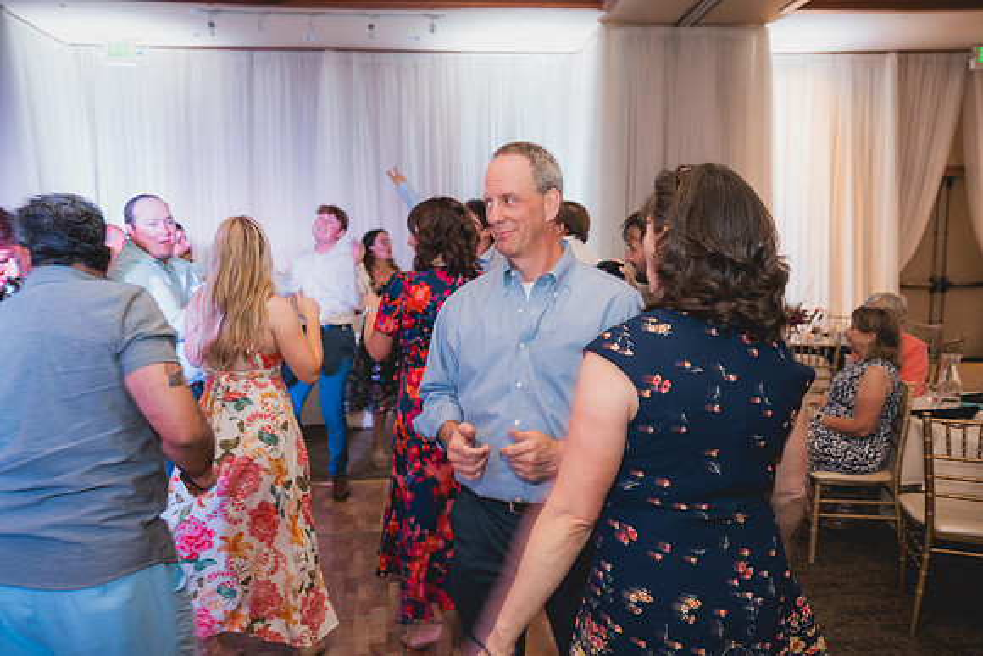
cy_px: 328
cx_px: 492
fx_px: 765
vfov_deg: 46.4
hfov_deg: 65.5
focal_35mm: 28
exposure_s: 1/40
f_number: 2.8
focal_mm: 28
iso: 2500
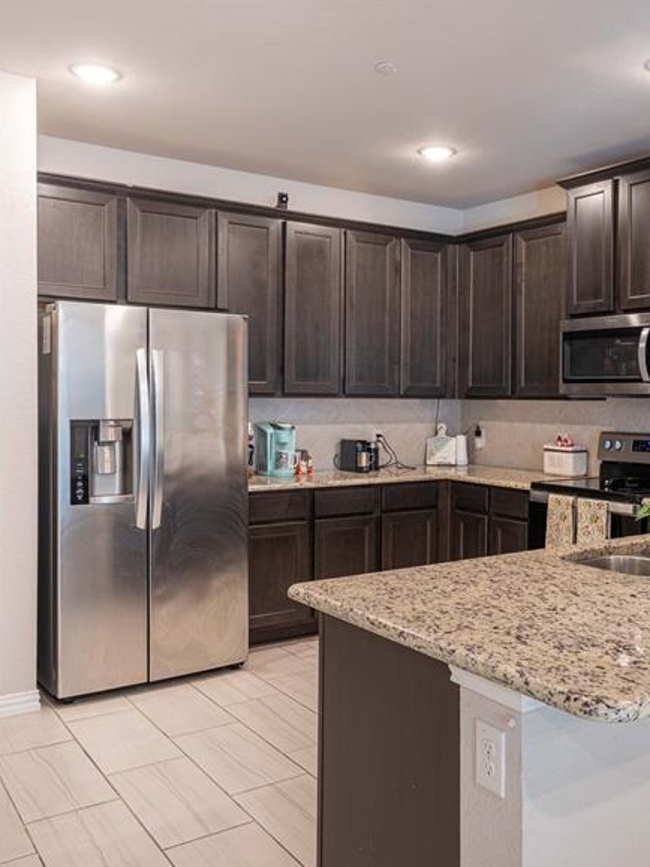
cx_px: 422
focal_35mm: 34
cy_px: 412
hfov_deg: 41.3
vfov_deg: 53.9
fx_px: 852
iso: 100
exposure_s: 1/2
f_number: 8
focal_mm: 20
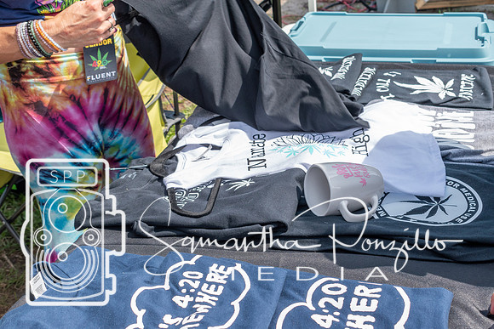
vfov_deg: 24.4
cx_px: 247
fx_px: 761
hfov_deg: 36.0
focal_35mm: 55
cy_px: 164
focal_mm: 36
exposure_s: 1/320
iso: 200
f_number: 9
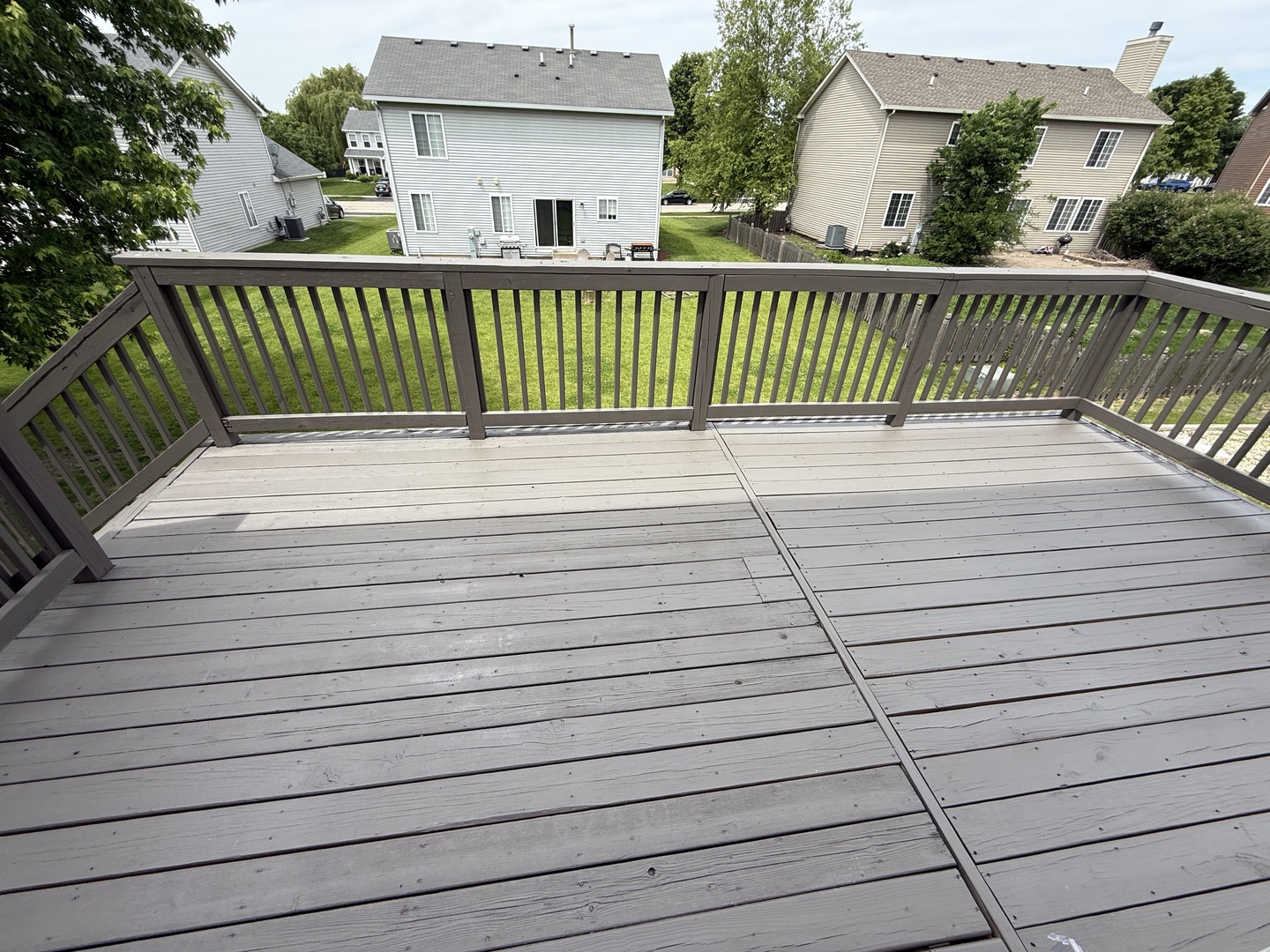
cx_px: 635
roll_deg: -2.5
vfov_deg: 85.7
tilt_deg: -32.0
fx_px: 514
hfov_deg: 102.1
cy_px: 476
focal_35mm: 14
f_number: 2.2
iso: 50
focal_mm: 2.22
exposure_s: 1/985
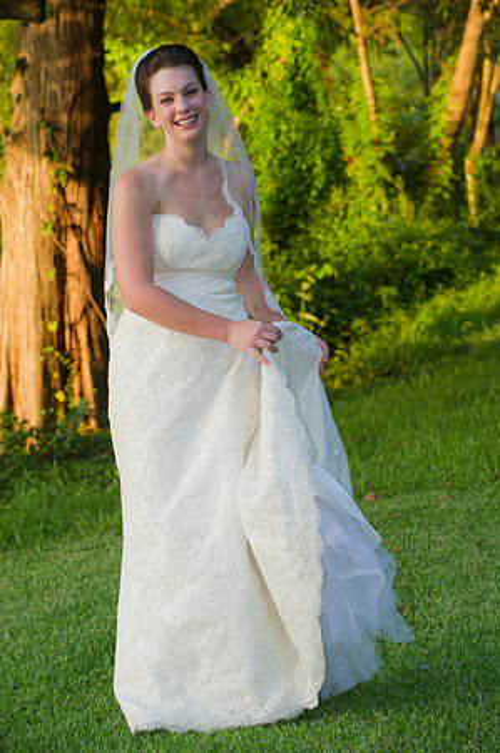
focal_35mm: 116
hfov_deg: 11.8
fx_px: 2422
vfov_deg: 17.7
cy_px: 376
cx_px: 250
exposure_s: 1/125
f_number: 5.6
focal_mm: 116
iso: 400
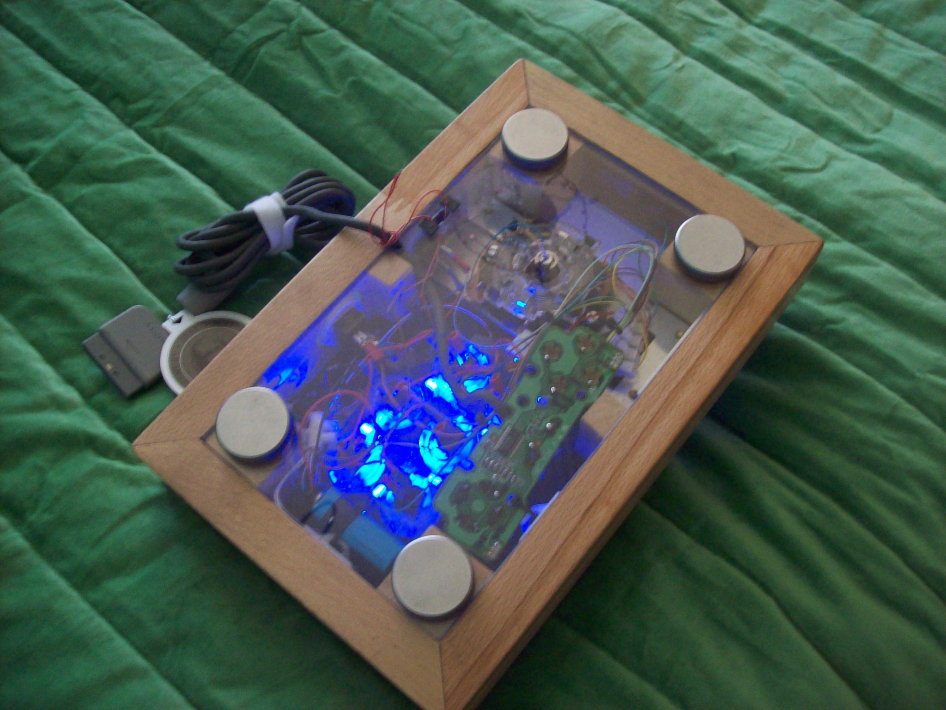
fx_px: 984
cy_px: 355
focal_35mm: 36
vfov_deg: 39.7
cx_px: 473
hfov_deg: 51.4
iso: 200
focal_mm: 6
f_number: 2.7
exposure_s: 1/8
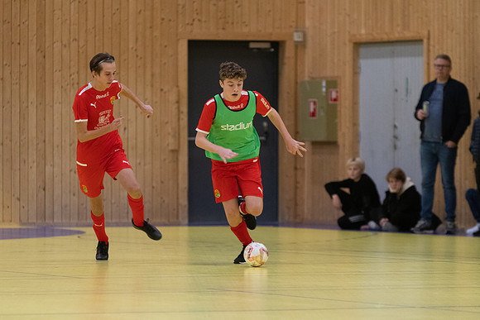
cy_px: 160
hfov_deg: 6.9
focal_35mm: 300
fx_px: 4001
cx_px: 240
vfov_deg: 4.6
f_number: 3.2
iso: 3600
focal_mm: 200
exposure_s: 1/400
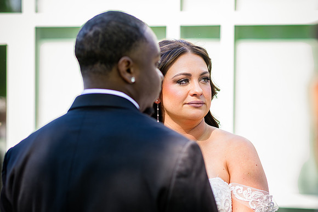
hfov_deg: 14.8
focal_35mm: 138
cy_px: 148
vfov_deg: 9.9
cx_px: 175
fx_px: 1221
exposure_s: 1/250
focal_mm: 85
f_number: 2.2
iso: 80
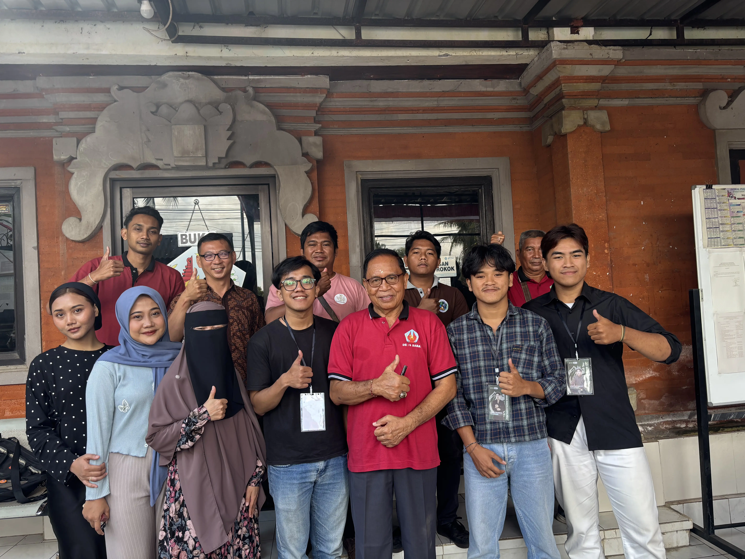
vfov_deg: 53.1
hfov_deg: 67.3
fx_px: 560
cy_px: 280
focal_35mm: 26
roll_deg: +2.9
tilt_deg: +2.9
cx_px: 372
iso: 64
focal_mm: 5.96
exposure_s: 1/121
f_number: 1.6
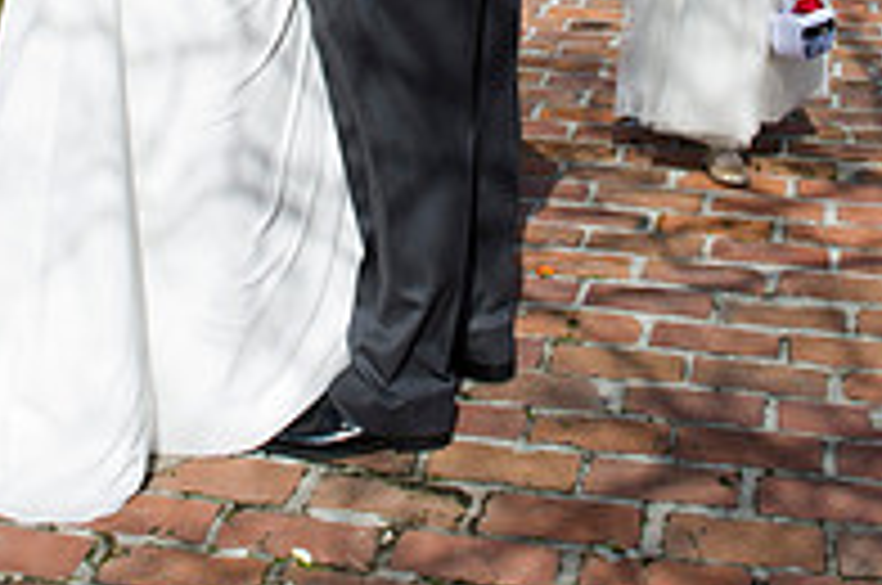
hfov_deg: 28.5
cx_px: 464
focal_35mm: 71
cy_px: -252
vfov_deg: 17.5
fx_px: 1737
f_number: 11
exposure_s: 1/200
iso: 100
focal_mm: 24
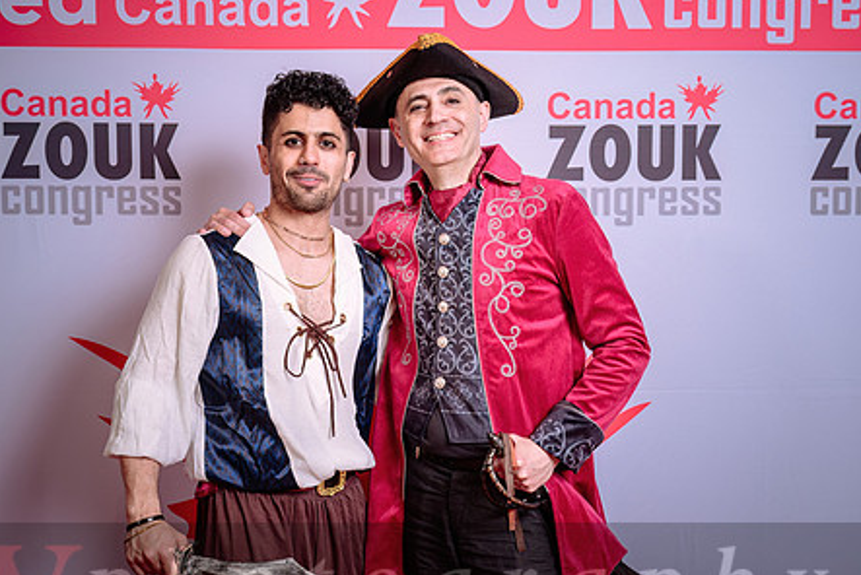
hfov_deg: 36.2
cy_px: 321
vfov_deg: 24.6
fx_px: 1316
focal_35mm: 55
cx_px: 430
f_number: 5
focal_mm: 42
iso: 100
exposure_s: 1/160
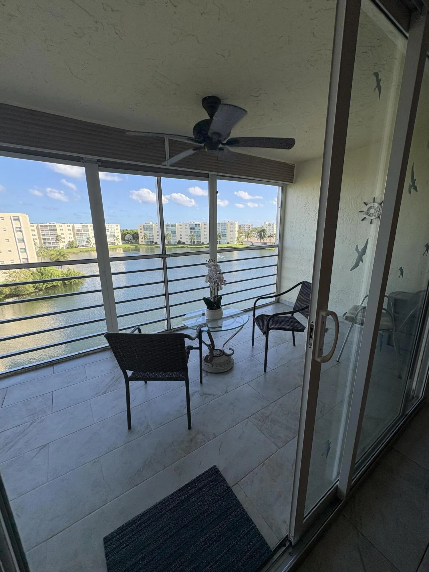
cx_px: 214
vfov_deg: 102.1
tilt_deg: -15.4
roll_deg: +0.2
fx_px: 231
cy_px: 286
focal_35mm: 14
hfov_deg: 85.7
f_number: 2.2
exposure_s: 1/476
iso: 50
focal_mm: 2.22
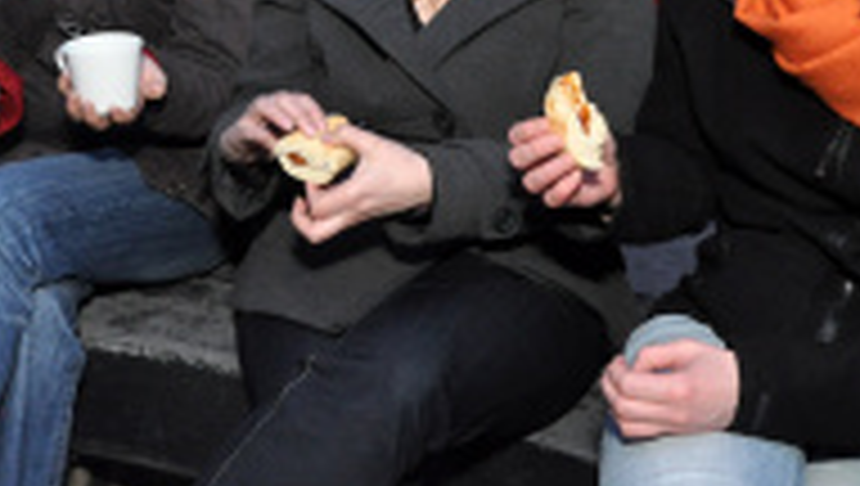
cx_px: 311
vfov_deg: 19.6
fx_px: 1347
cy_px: -47
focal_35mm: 59
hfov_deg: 35.2
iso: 1250
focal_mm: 18
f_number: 8
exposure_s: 1/30
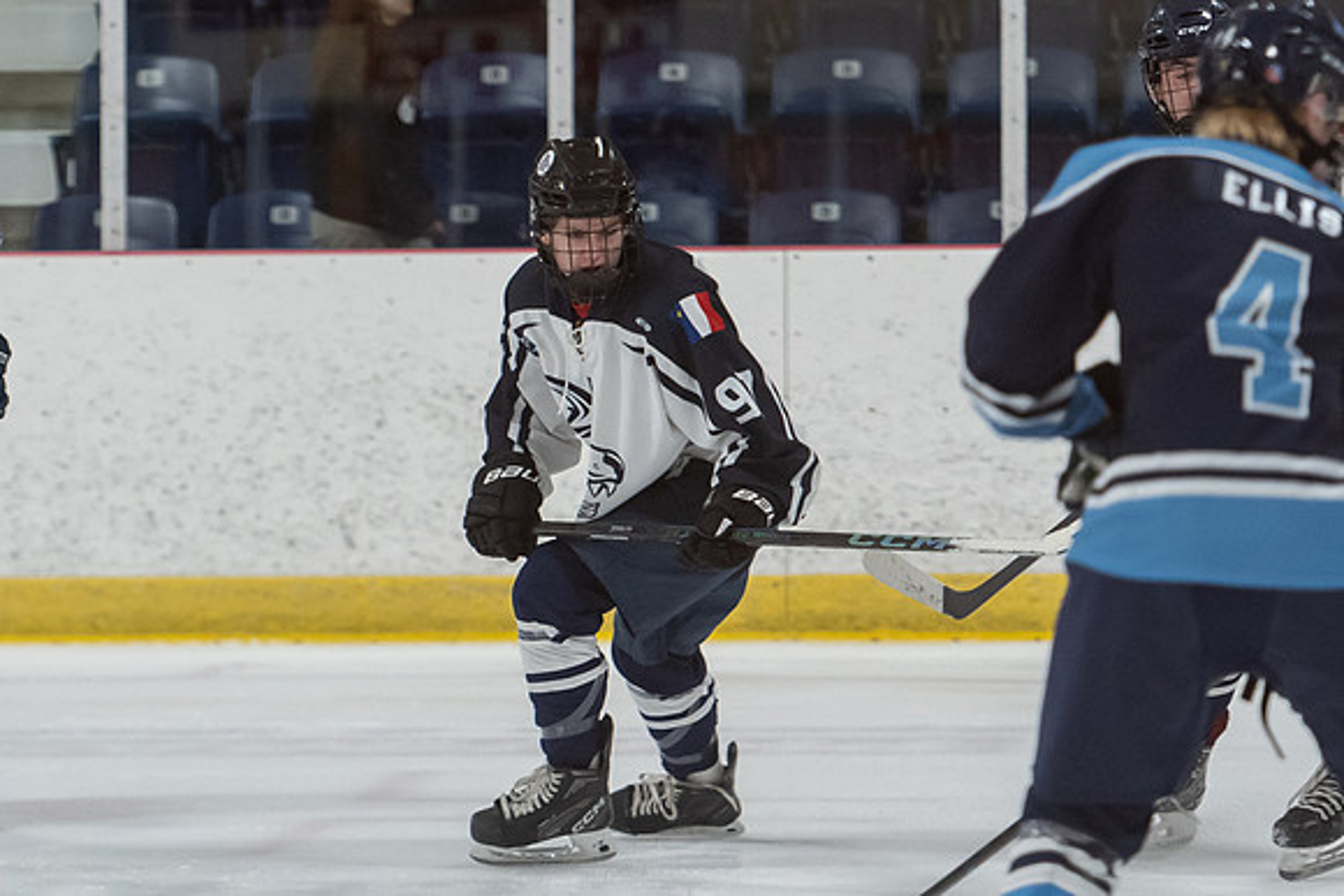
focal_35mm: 253
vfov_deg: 5.4
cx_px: 588
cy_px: 575
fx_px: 9450
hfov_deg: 8.1
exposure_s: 1/1250
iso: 2500
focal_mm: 135
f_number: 2.8
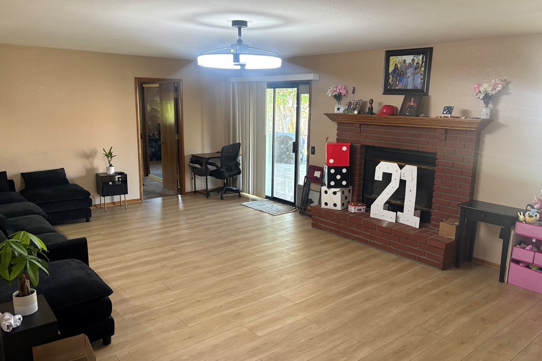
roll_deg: -0.8
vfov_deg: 46.4
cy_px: 184
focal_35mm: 28
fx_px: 421
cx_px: 279
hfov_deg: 65.5
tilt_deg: -11.1
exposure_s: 1/60
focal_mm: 5.96
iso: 200
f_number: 1.6
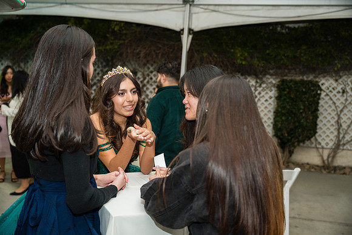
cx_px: 176
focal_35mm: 38
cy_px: 118
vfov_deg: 35.1
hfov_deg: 50.7
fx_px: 372
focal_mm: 38
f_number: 2.8
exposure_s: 1/250
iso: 1600
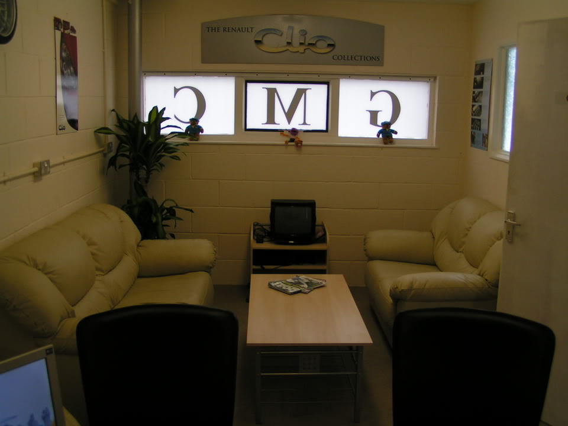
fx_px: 624
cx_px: 284
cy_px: 213
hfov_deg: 49.0
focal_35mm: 38
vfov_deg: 37.7
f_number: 3.5
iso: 50
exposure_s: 1/60
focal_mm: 5.8
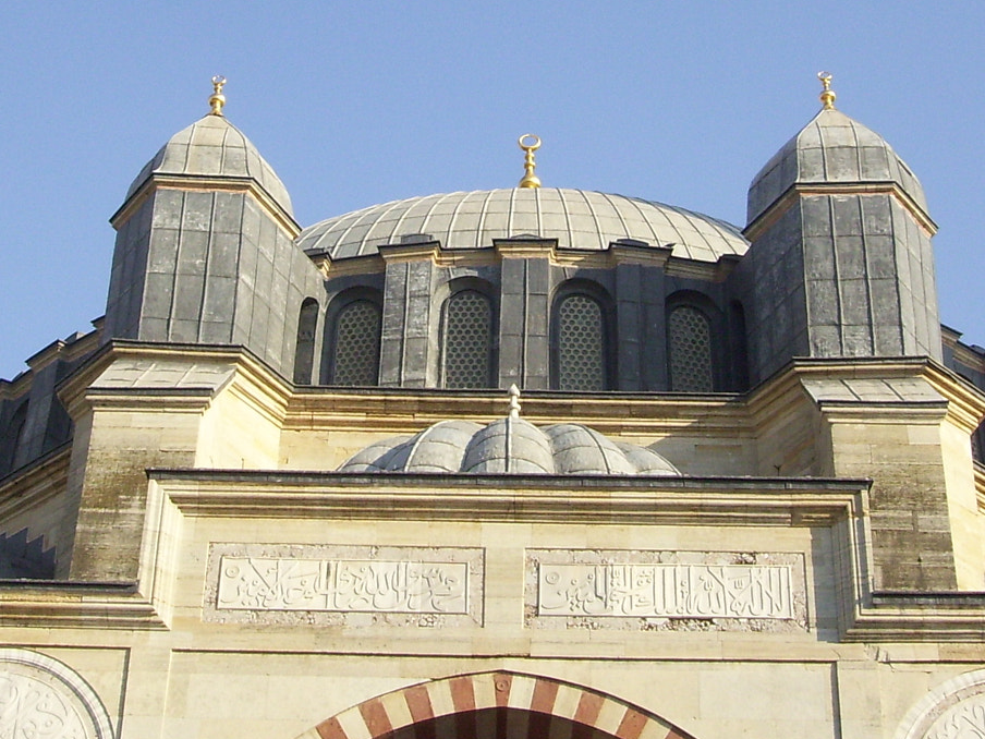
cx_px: 479
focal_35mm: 77
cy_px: 280
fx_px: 2191
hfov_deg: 25.3
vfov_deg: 19.1
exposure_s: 1/200
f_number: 5.6
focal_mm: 5.7
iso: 80
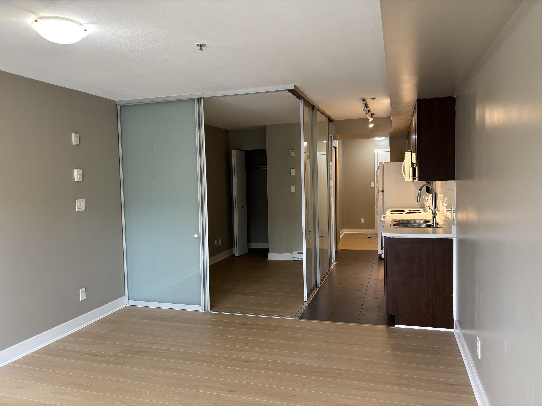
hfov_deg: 67.3
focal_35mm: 26
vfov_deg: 53.1
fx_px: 407
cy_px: 203
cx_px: 271
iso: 160
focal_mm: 5.96
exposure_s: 1/60
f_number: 1.6
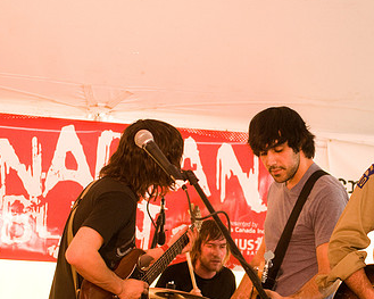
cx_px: 286
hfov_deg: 21.8
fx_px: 961
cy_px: 211
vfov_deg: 17.6
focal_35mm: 87
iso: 800
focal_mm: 35
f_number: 3.2
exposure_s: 1/160
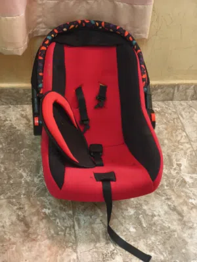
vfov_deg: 38.2
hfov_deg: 29.1
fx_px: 379
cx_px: 98
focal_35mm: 50
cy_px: 131
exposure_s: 1/50
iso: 1250
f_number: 1.9
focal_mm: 7.1
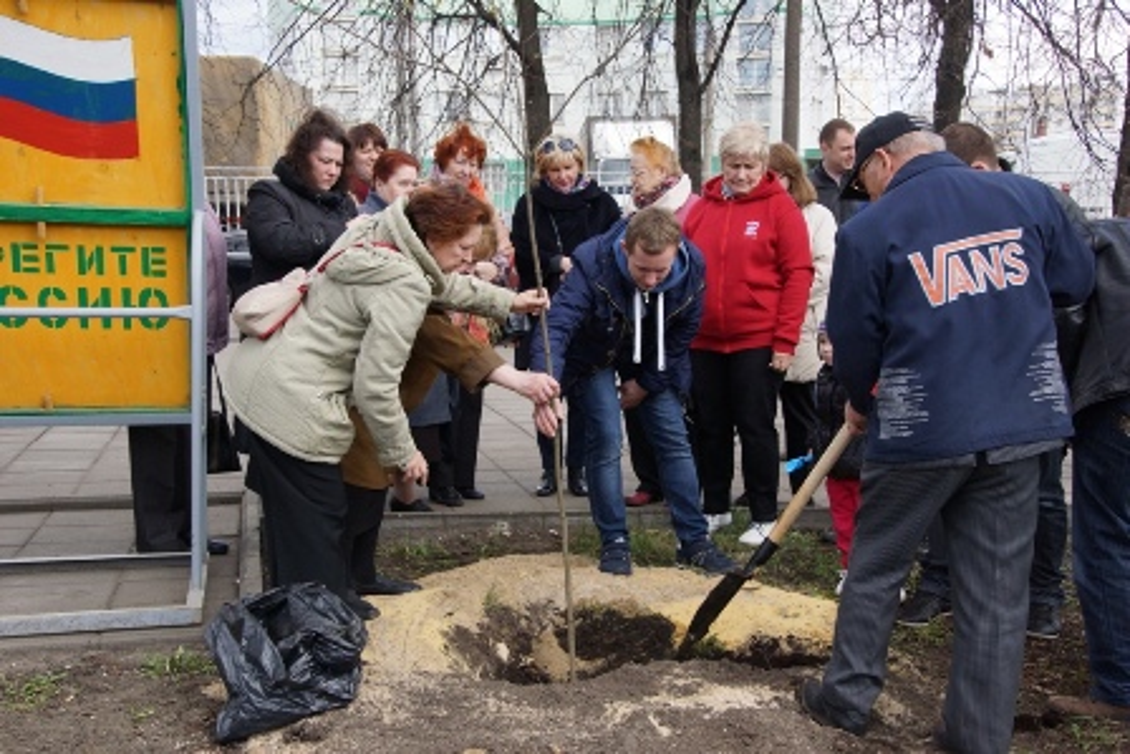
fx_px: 1413
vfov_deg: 29.9
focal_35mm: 45
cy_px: 377
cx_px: 565
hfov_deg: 43.6
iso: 400
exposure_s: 1/320
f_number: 8
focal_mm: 30
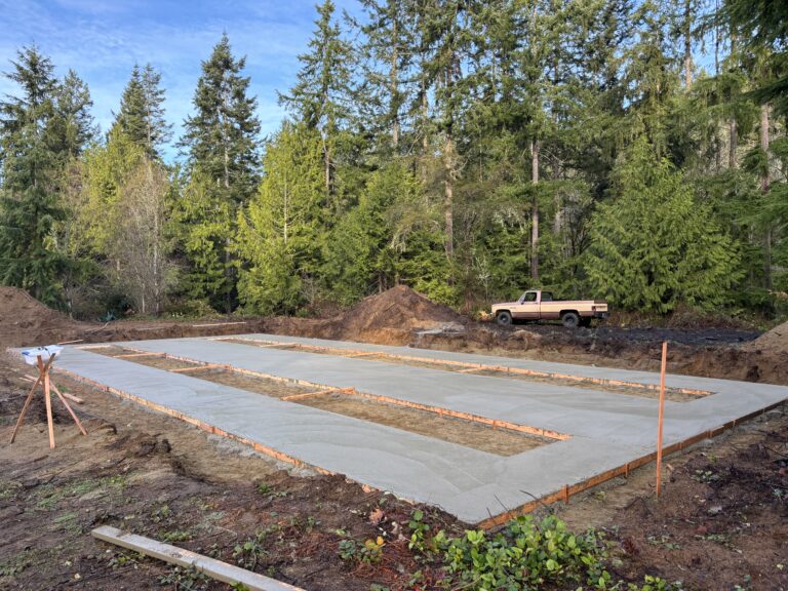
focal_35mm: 26
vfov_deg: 53.1
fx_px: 592
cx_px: 394
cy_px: 296
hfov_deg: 67.3
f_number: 1.6
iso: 50
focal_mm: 5.96
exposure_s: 1/188
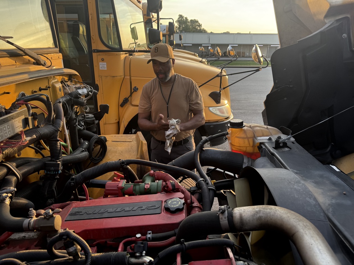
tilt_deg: -20.0
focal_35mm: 24
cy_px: 132
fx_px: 245
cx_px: 177
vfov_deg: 56.8
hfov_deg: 71.6
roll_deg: +0.3
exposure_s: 1/167
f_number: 1.78
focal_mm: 6.76
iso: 64
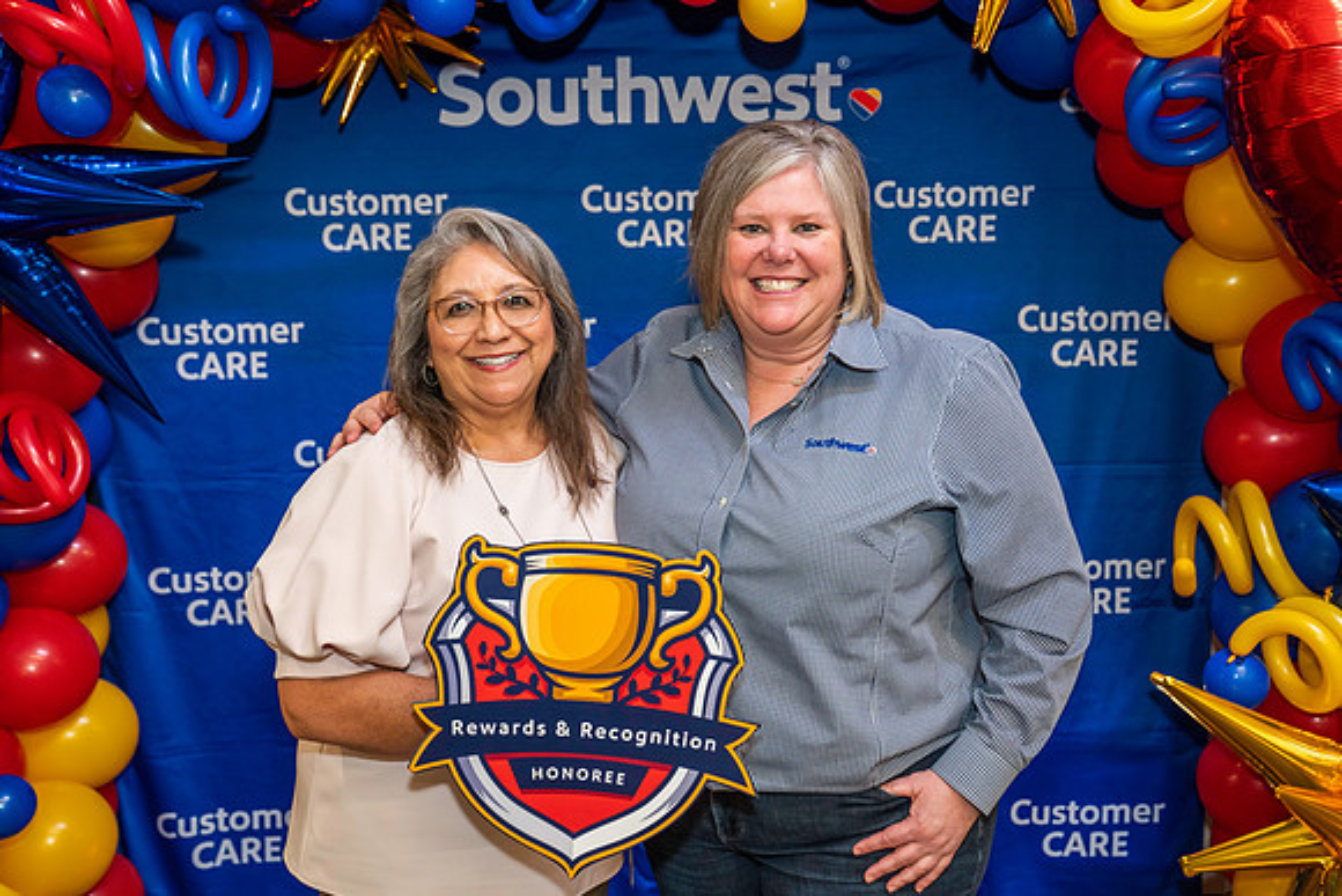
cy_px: 448
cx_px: 671
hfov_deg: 46.4
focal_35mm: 42
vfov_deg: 31.9
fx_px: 1566
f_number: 4
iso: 1250
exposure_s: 1/160
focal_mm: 42
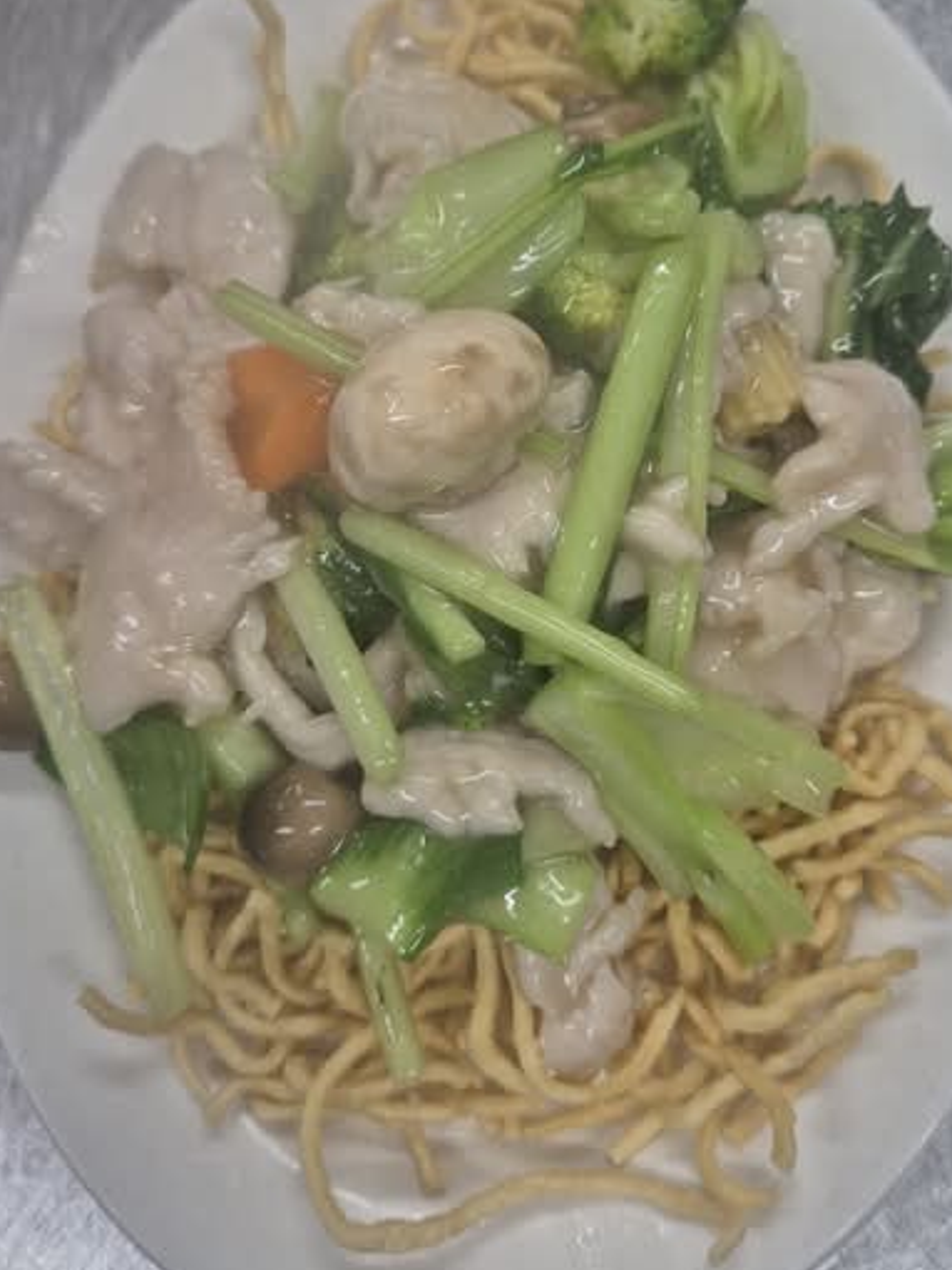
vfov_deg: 55.3
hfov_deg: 42.8
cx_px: 552
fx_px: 1211
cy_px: 568
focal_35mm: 33
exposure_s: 1/100
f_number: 1.8
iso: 64
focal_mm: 5.4
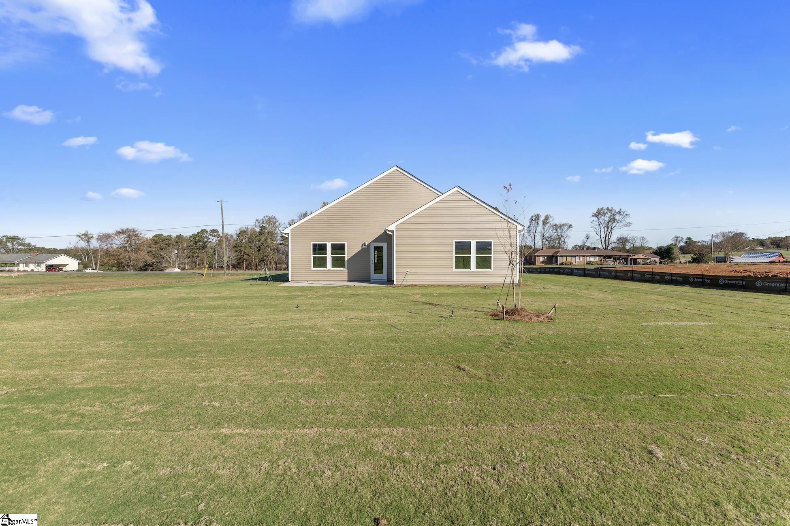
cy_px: 263
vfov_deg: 81.2
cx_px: 395
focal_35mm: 14
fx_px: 307
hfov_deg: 104.3
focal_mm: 14
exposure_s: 1/640
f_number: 5.6
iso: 100
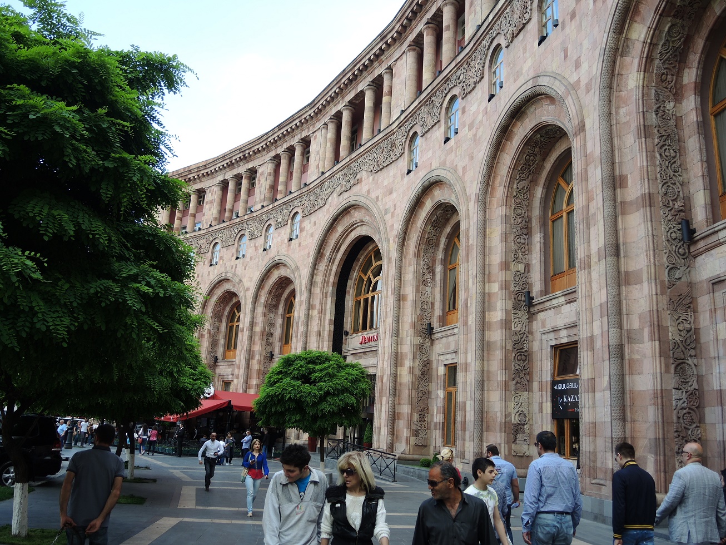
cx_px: 363
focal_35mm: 28
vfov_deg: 49.8
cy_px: 272
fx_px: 587
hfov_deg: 63.4
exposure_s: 1/400
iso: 80
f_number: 2
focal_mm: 6
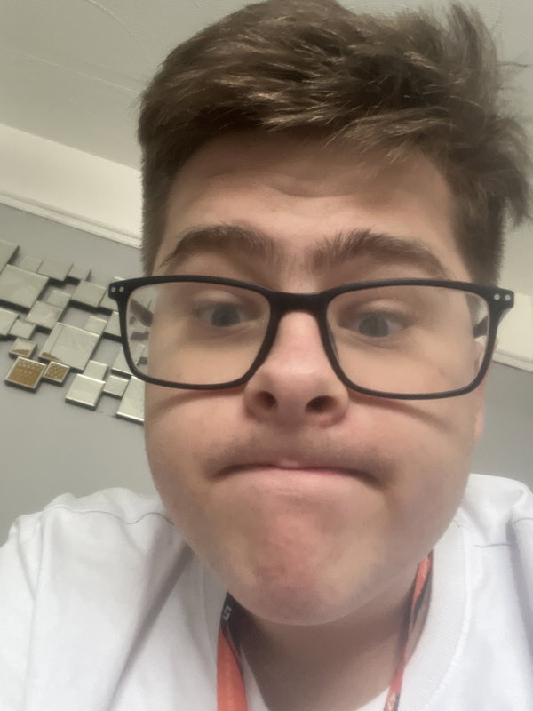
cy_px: 356
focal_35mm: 30
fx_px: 616
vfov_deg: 60.0
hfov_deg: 46.8
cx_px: 266
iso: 400
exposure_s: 1/41
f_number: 2.2
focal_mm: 2.71
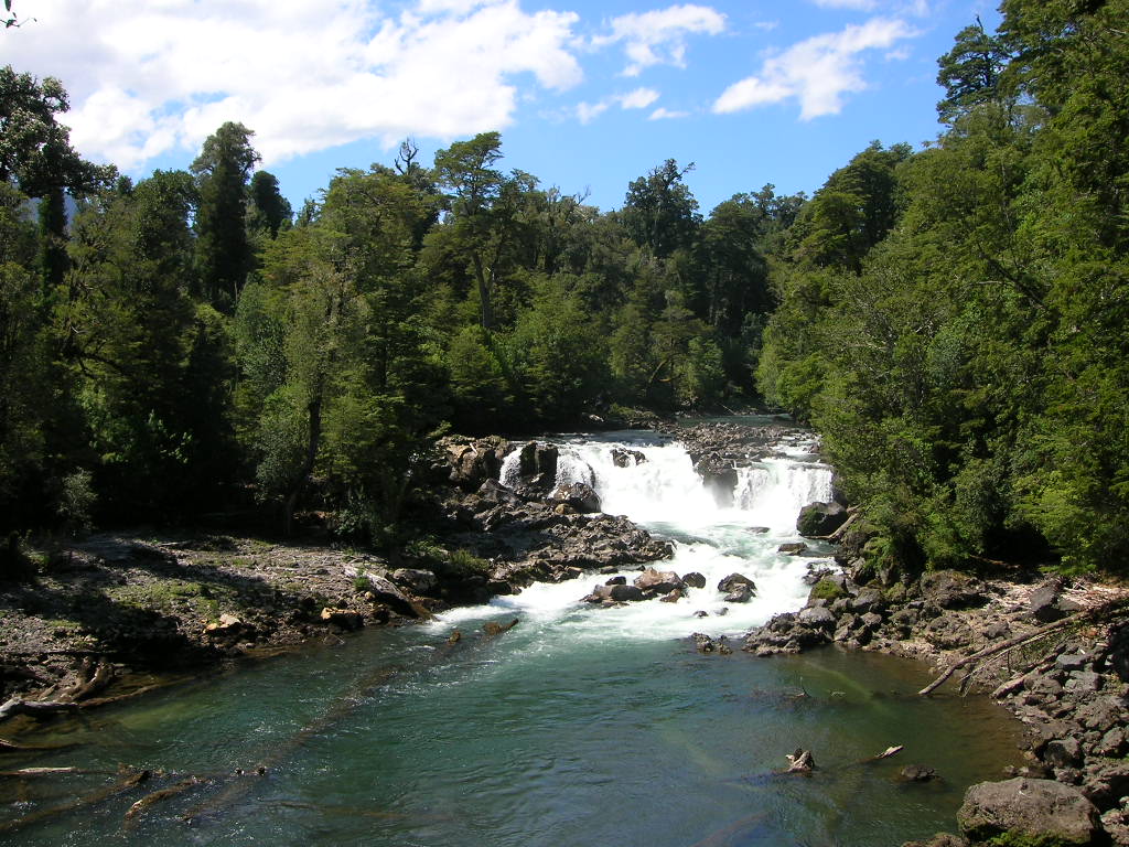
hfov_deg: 51.4
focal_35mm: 36
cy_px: 424
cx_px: 564
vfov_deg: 39.7
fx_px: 1174
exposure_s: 1/307
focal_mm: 6
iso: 50
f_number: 4.9
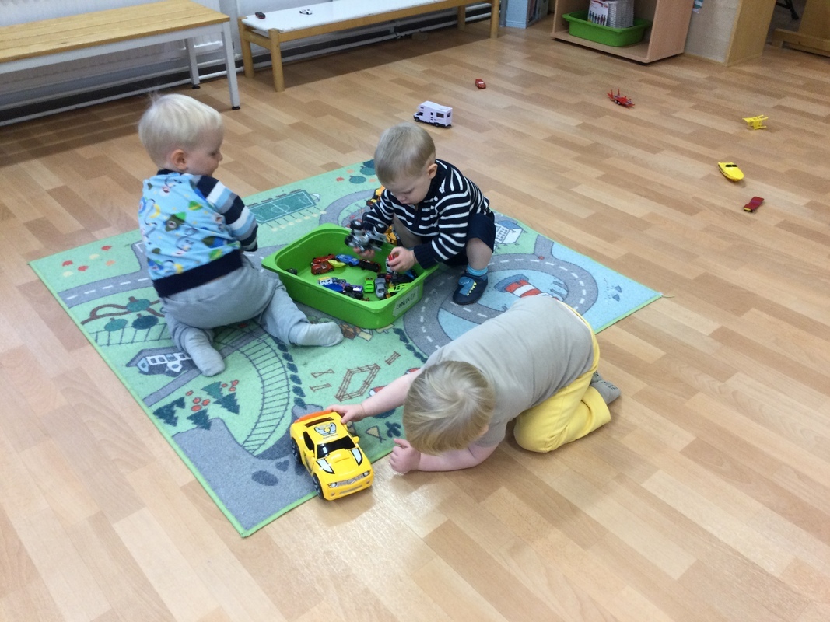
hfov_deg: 58.4
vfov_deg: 45.4
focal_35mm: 31
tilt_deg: -36.4
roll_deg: -0.3
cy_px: 311
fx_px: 743
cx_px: 415
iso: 64
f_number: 2.4
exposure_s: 1/33
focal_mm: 3.3
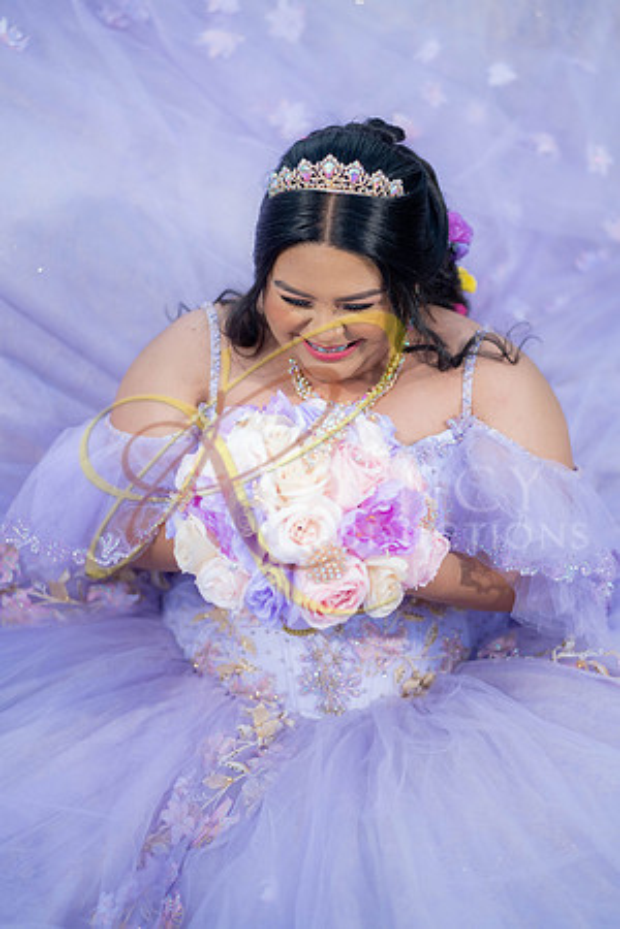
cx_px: 310
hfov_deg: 16.1
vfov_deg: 23.9
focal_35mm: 85
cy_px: 464
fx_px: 2196
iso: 125
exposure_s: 1/1250
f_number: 1.8
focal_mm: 85
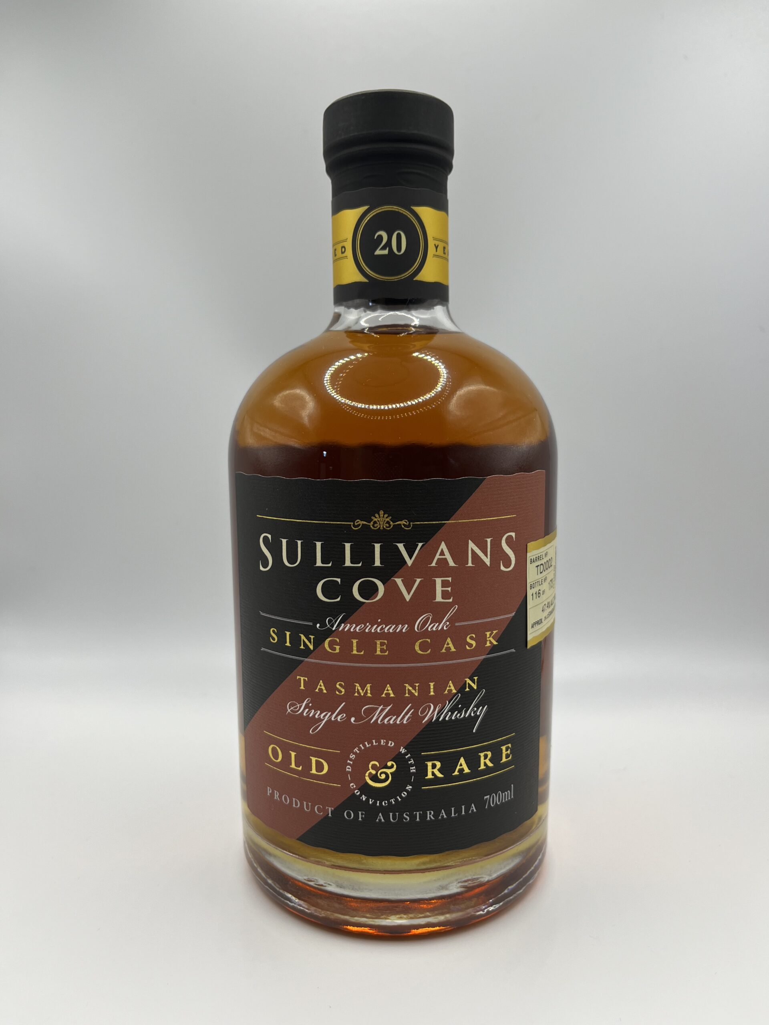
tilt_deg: -9.1
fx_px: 770
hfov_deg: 53.1
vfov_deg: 67.3
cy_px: 512
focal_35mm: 26
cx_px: 384
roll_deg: +0.4
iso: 32
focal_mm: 5.1
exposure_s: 1/140
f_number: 1.6
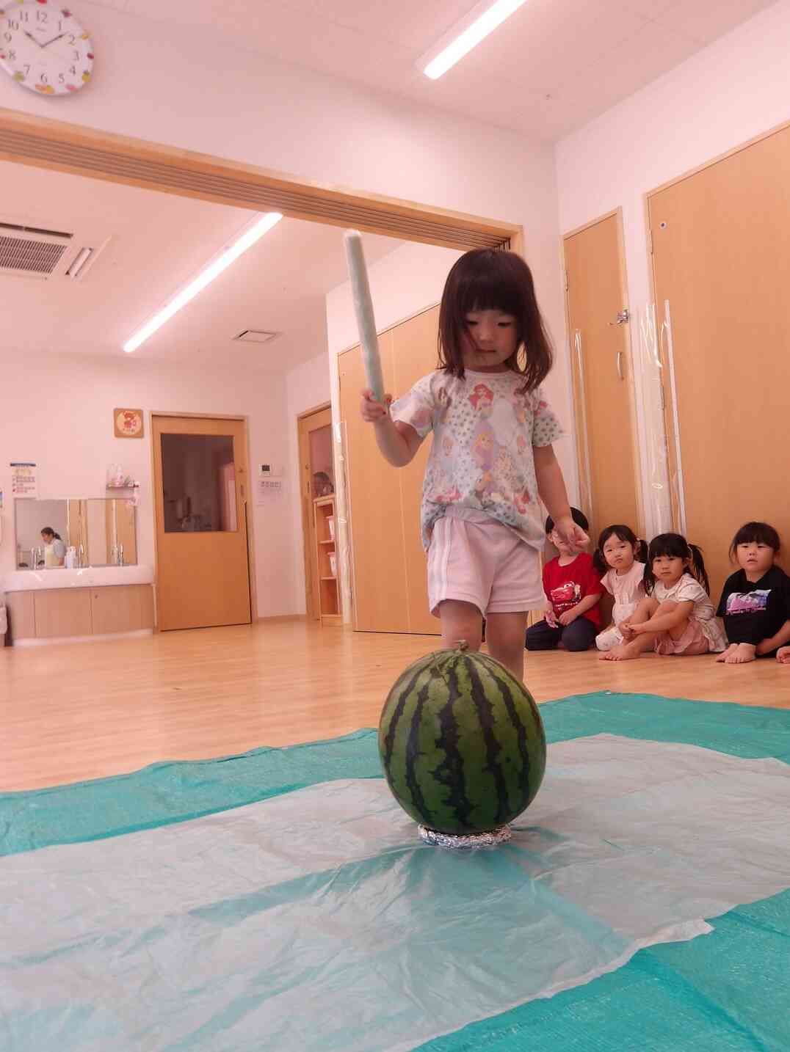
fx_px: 821
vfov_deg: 65.3
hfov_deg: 51.4
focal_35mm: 27
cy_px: 526
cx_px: 395
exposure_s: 1/74
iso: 100
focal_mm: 4.9
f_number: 3
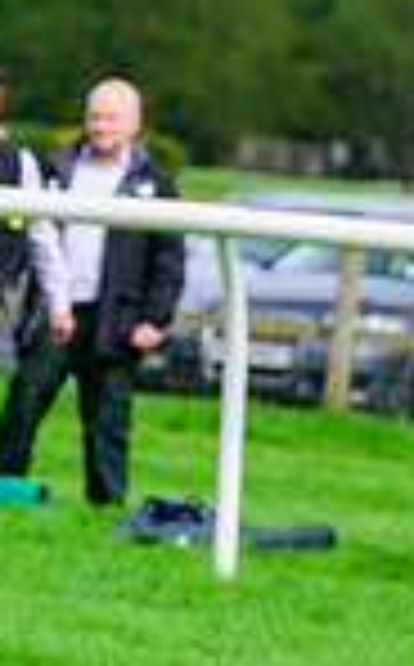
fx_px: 11254
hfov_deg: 2.1
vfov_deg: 3.4
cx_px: -814
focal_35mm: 621
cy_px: 317
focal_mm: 155
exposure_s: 1/3200
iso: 1000
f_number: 6.3
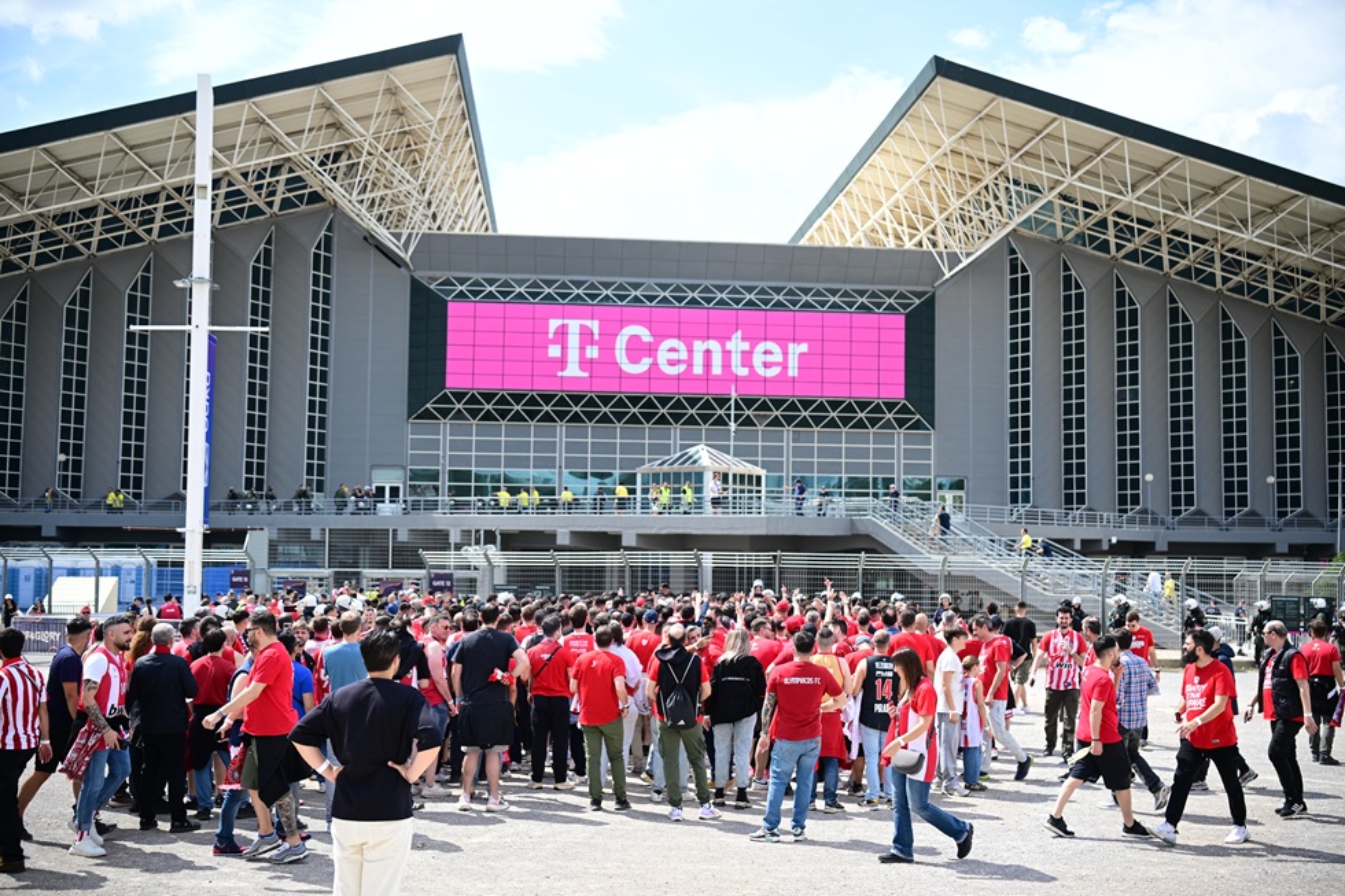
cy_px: 448
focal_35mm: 35
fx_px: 1307
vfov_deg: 37.8
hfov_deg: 54.4
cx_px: 672
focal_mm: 35
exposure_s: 1/4000
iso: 200
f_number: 3.2
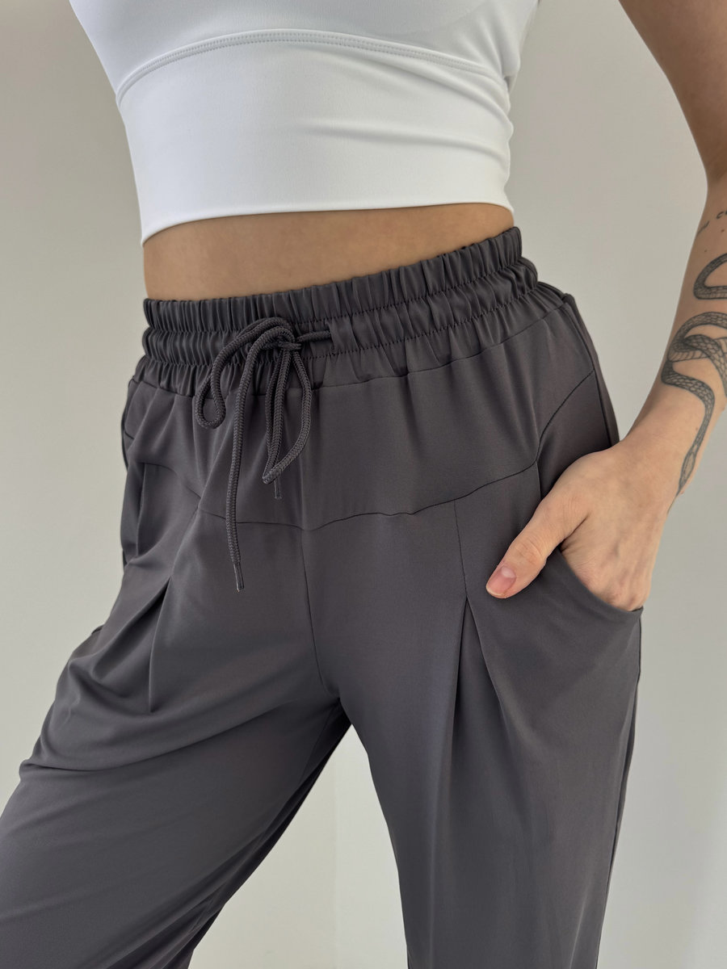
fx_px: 672
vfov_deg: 71.6
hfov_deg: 56.8
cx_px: 364
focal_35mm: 24
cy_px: 484
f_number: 1.78
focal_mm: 6.76
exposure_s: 1/121
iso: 80
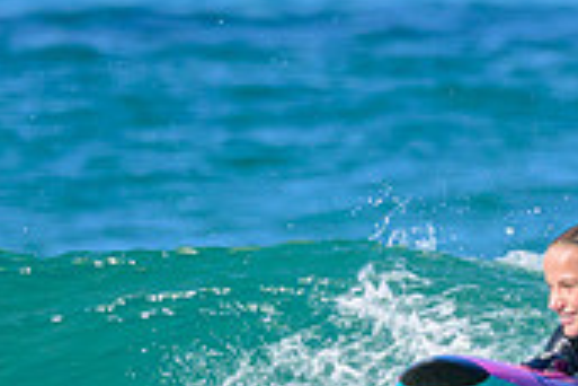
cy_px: 507
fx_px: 60107
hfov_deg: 0.6
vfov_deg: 0.4
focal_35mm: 3744
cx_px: 655
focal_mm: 800
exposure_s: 1/2000
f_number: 6.3
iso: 360
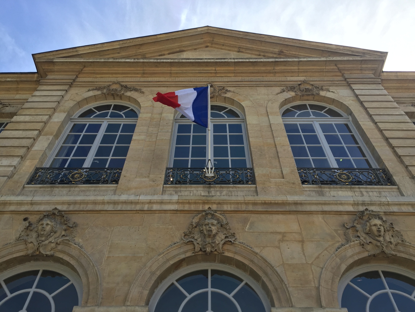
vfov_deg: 48.2
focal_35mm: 29
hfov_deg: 61.7
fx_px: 348
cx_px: 208
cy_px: 156
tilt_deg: +53.0
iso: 32
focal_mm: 4.15
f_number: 2.2
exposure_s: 1/964
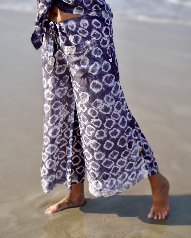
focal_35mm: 68
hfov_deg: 22.5
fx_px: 480
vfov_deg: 27.9
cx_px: 95
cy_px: 139
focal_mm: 40
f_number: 5.6
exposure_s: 1/400
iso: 100
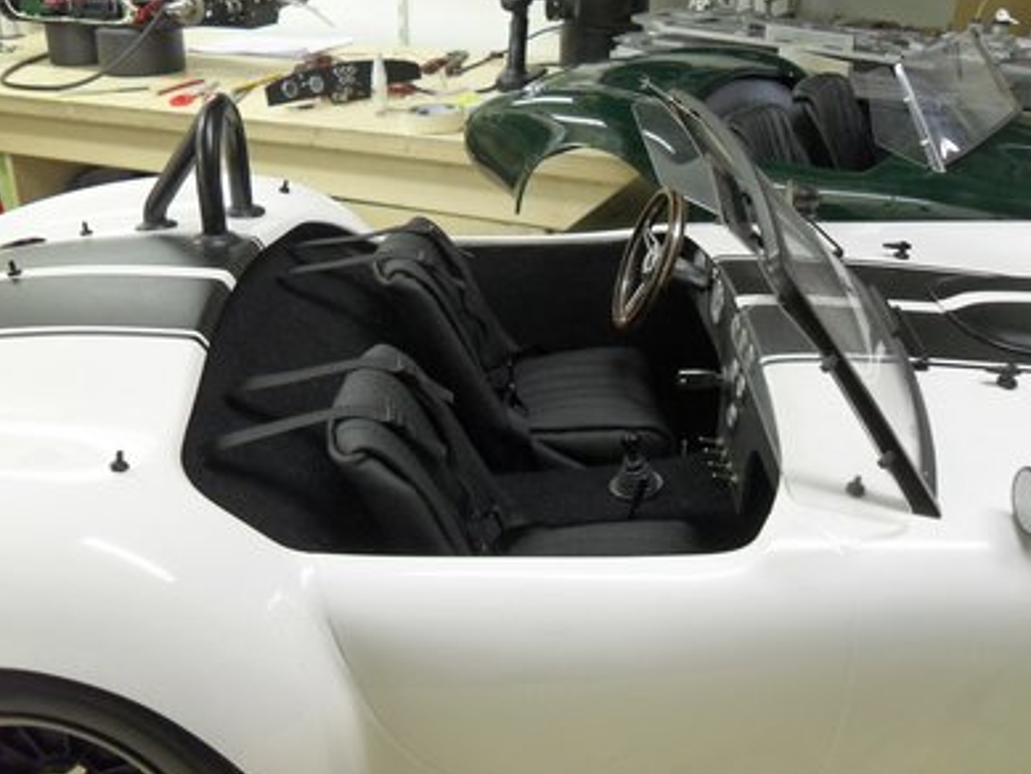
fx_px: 1073
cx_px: 522
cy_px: 382
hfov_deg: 51.3
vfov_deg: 39.7
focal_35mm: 36
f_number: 2.8
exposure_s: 1/20
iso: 200
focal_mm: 6.2
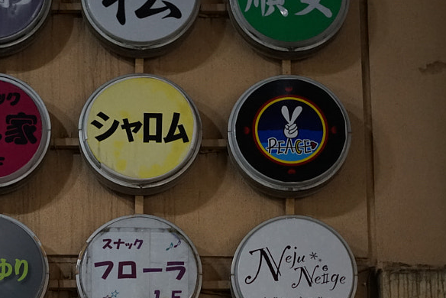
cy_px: 338
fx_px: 1698
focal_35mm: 137
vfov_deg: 9.9
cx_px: 77
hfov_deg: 14.9
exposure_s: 1/160
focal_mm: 50
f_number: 1.8
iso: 2000
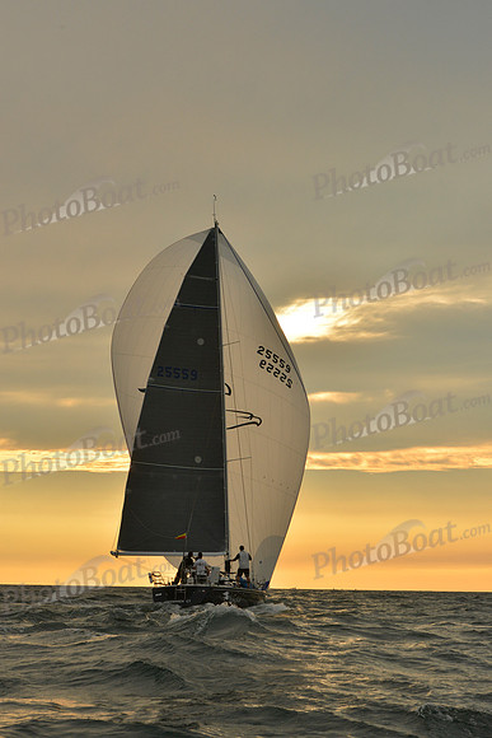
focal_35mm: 78
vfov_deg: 26.0
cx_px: 246
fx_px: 1598
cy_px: 369
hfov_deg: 17.5
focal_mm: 78
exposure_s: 1/500
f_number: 13
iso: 800
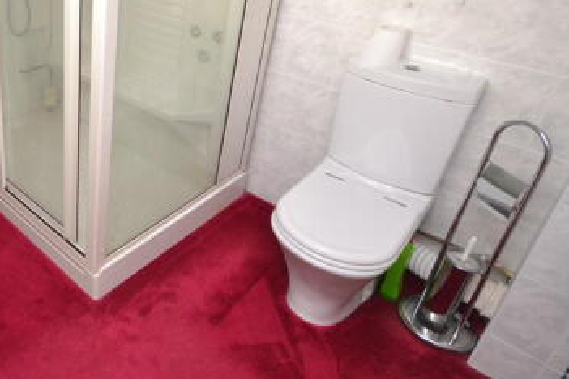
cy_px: 90
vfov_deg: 44.7
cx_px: 75
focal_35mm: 28
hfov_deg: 57.8
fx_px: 443
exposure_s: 1/60
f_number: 4
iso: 720
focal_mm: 10
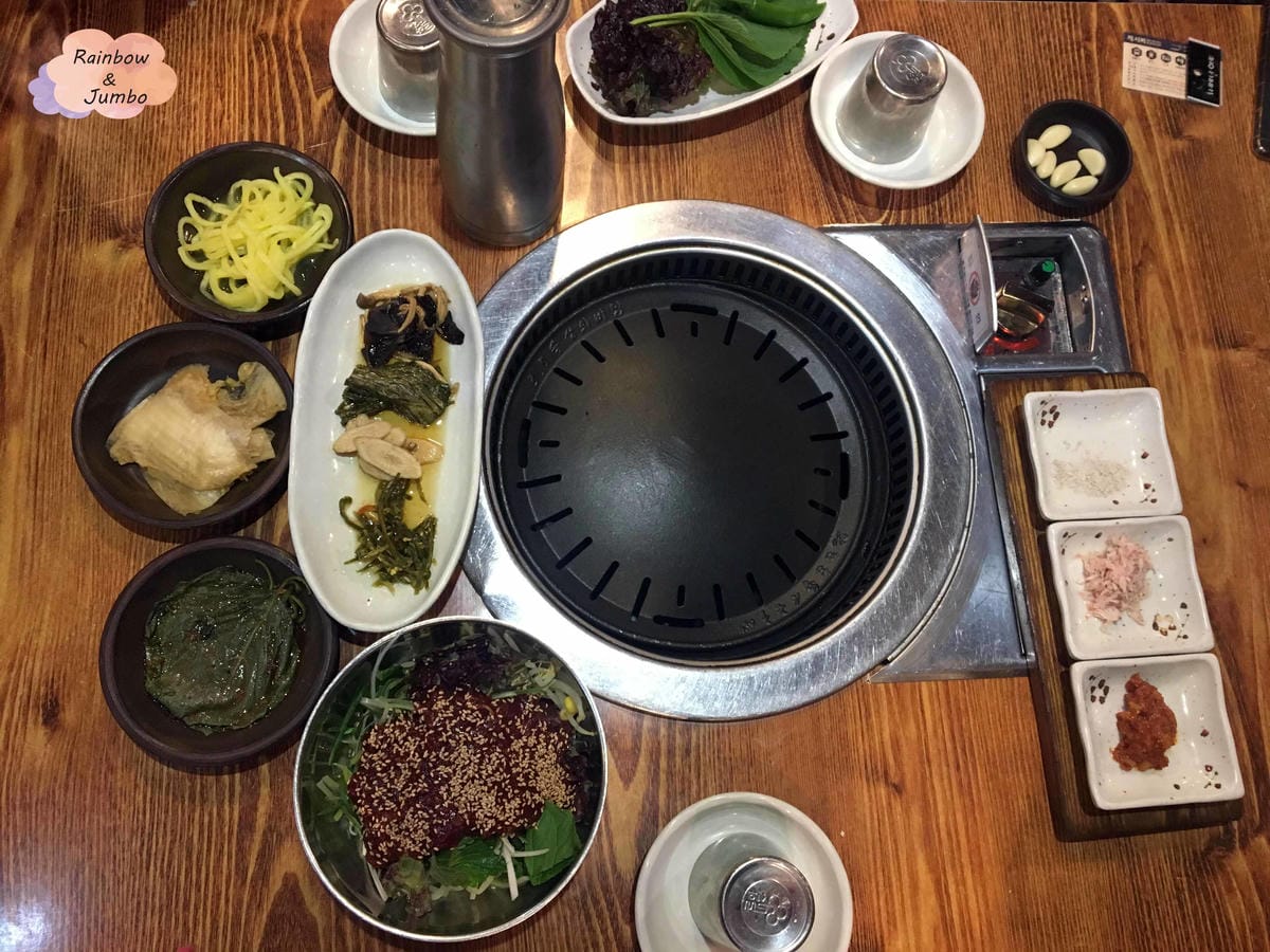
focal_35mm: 29
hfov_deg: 61.7
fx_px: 1064
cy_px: 476
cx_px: 635
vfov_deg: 48.2
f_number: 2.2
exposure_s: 1/30
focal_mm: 4.15
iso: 160
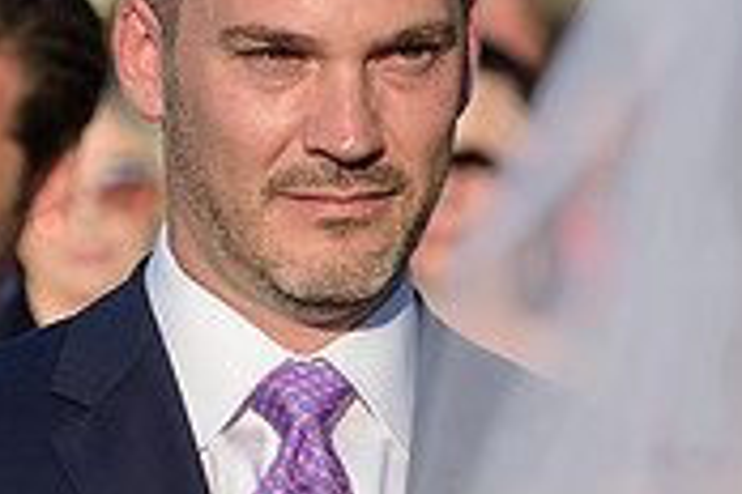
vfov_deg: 4.3
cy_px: 266
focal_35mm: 316
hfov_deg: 6.5
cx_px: 196
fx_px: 6513
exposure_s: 1/2500
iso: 200
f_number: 3.2
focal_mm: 95
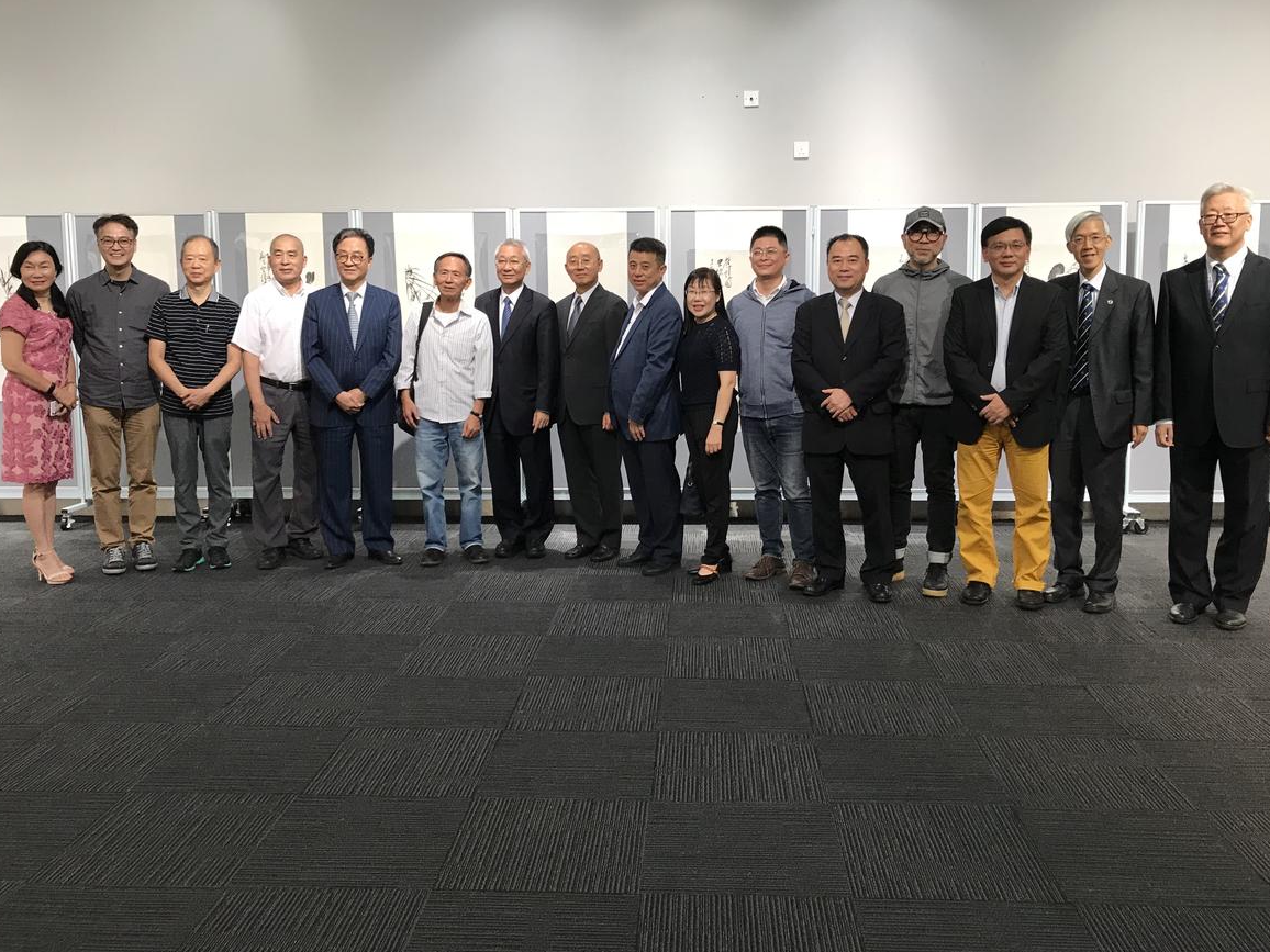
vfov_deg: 45.4
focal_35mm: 31
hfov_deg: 58.3
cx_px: 654
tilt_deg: -7.9
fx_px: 1137
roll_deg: +0.8
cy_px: 433
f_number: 1.8
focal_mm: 3.99
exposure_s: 1/33
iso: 32
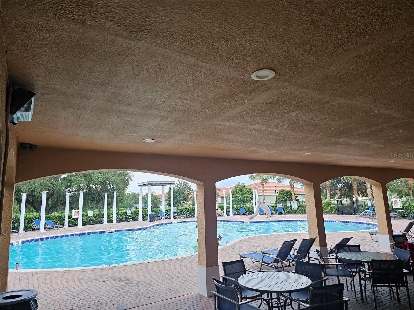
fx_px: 275
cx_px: 207
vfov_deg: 58.9
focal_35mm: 23
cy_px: 155
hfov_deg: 73.9
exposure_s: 1/180
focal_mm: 6.3
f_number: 1.7
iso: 50
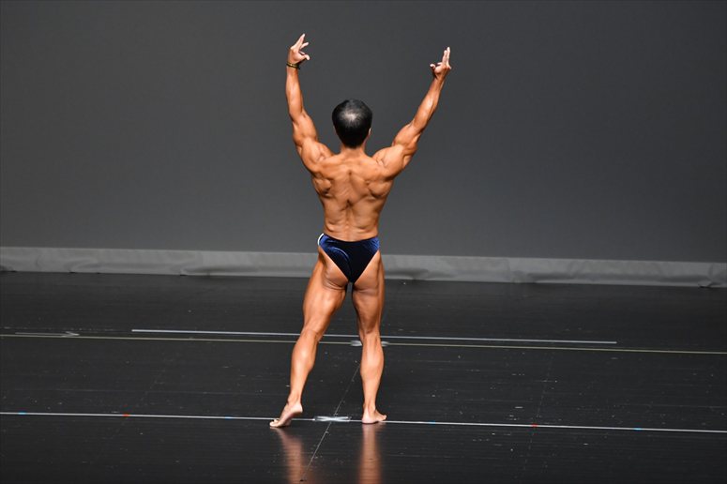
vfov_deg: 4.8
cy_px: 242
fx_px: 5753
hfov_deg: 7.2
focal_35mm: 285
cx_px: 364
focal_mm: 190
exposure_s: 1/400
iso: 2500
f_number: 5.6
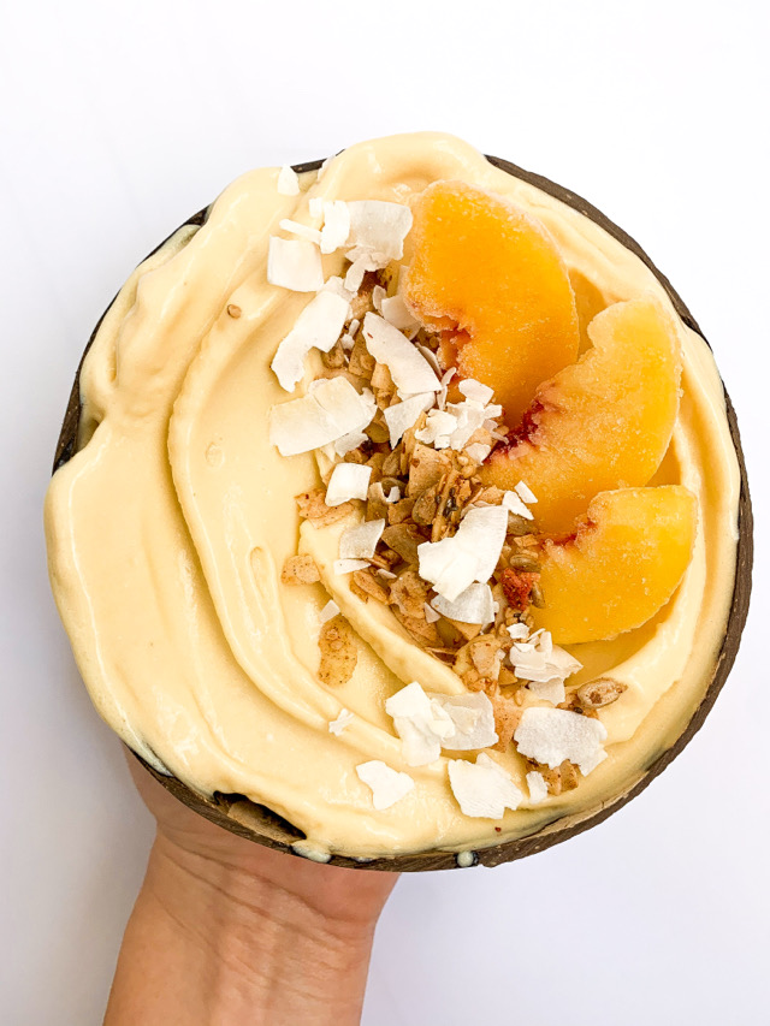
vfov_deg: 67.3
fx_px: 771
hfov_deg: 53.1
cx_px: 385
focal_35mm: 26
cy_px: 513
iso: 50
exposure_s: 1/120
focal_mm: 4.25
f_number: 1.8
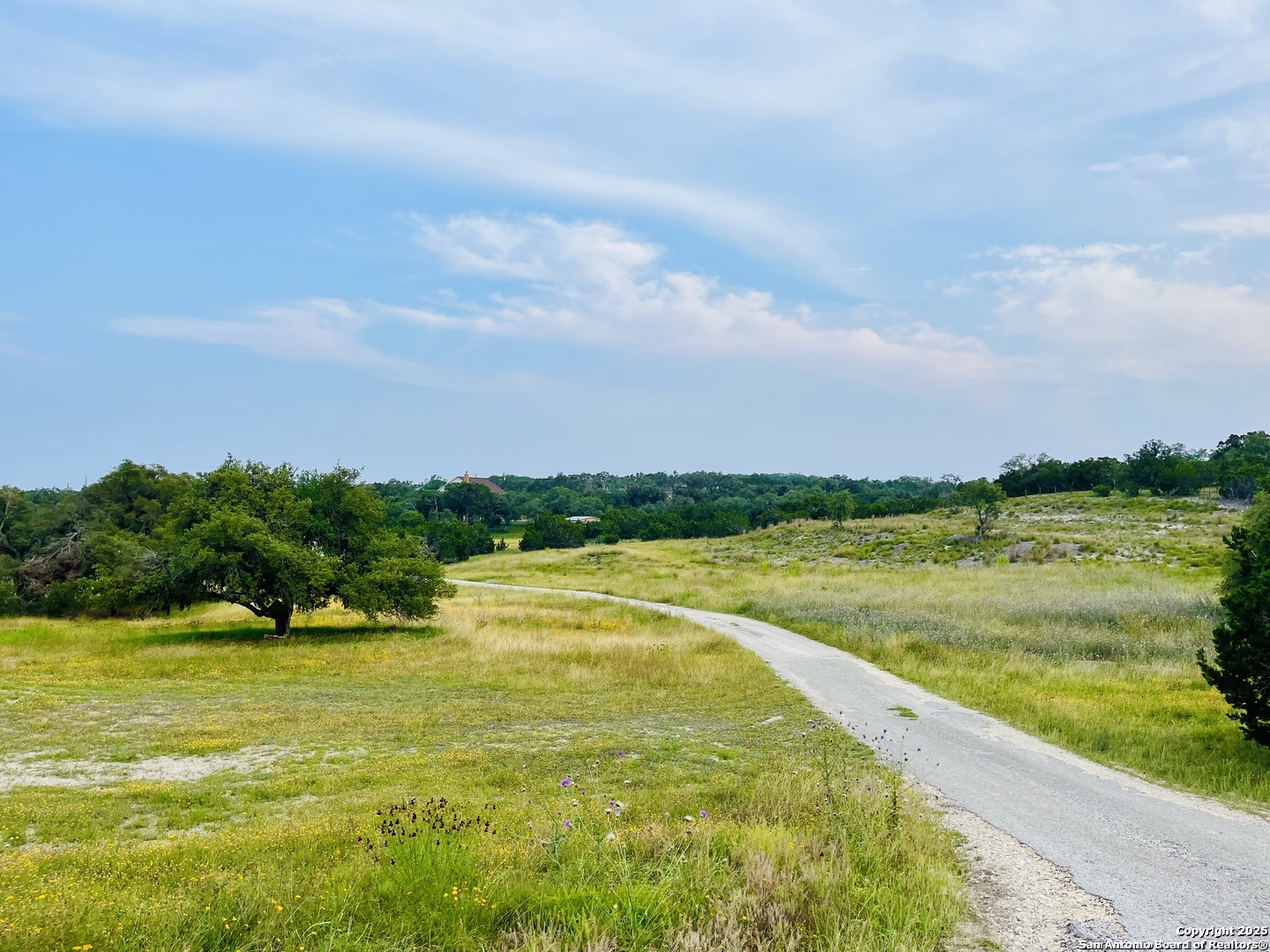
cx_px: 635
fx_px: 954
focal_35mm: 26
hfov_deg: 67.3
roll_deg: -0.8
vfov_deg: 53.1
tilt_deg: +1.8
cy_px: 476
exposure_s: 1/1695
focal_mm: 5.1
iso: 50
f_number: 1.6
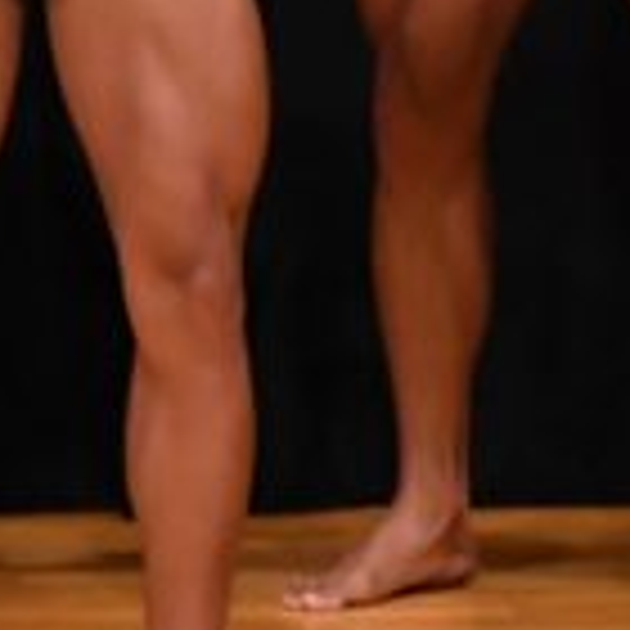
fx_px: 27571
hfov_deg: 1.3
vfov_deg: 1.3
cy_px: -86
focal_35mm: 1339
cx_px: 1523
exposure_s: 1/400
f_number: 5.6
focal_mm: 190
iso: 4000
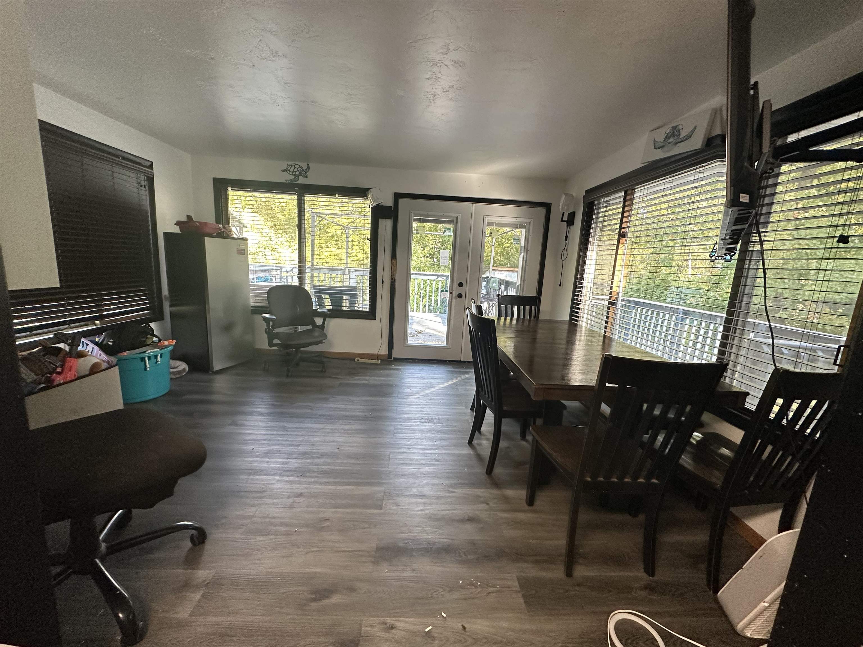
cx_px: 432
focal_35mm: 14
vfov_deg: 85.7
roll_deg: -3.1
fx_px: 349
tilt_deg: -10.5
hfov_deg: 102.1
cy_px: 324
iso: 250
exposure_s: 1/120
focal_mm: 2.22
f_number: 2.2
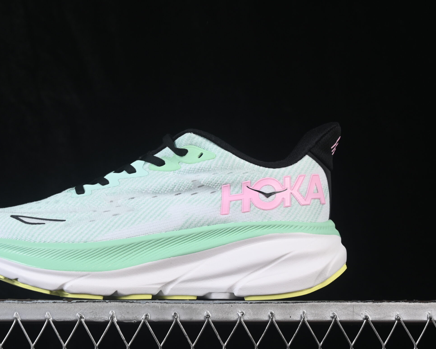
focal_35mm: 93
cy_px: 180
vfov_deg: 16.5
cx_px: 152
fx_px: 1200
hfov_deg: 20.5
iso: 160
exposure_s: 1/80
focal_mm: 50
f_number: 8
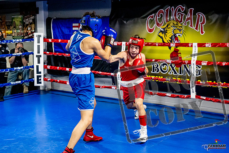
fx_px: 331
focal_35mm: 52
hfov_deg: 38.2
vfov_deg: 26.0
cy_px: 76
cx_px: 114
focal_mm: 35
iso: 5000
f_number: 2.8
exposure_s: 1/800
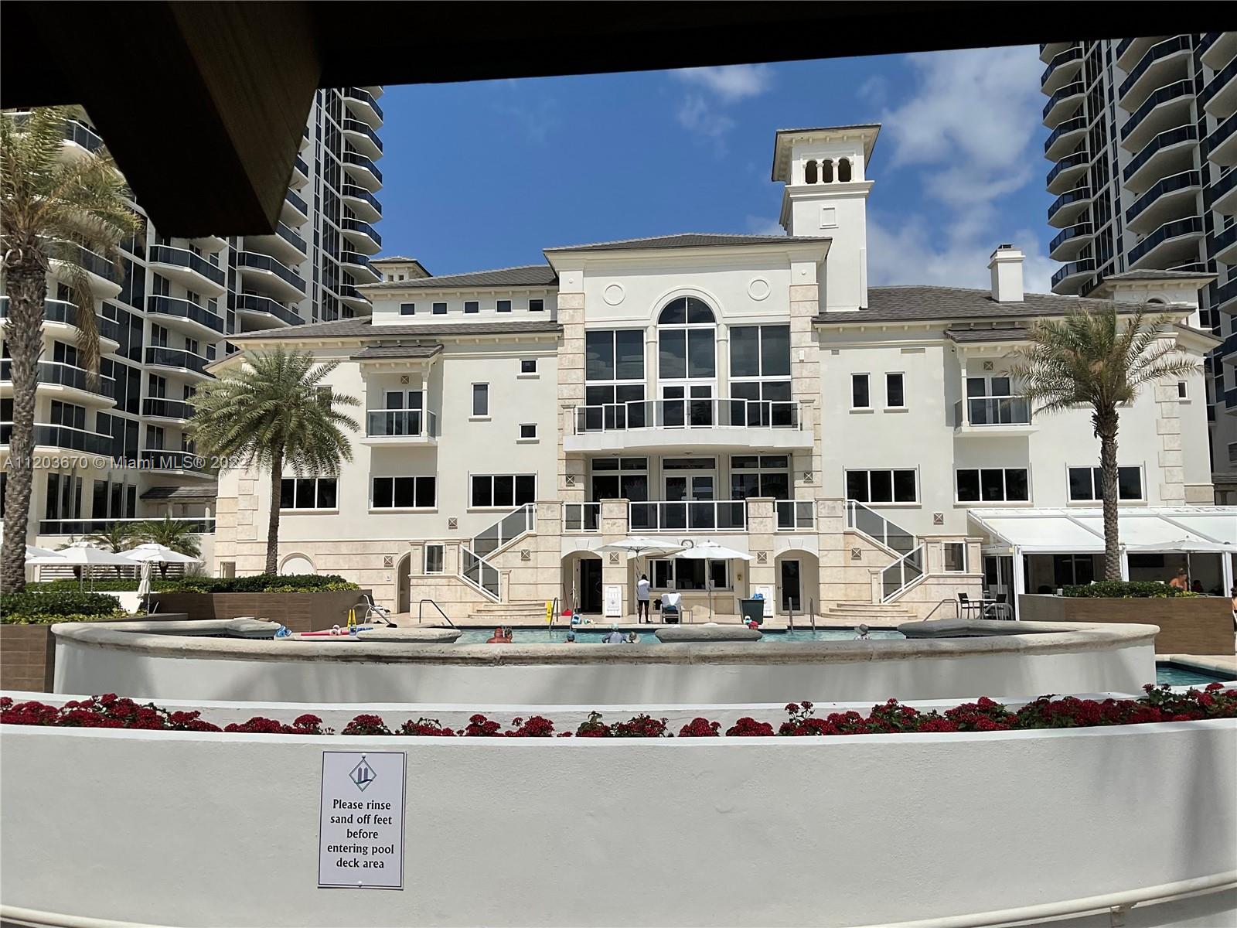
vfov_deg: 48.2
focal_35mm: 29
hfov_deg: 61.7
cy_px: 464
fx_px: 1036
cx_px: 618
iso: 20
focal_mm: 3
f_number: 1.8
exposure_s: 1/5263
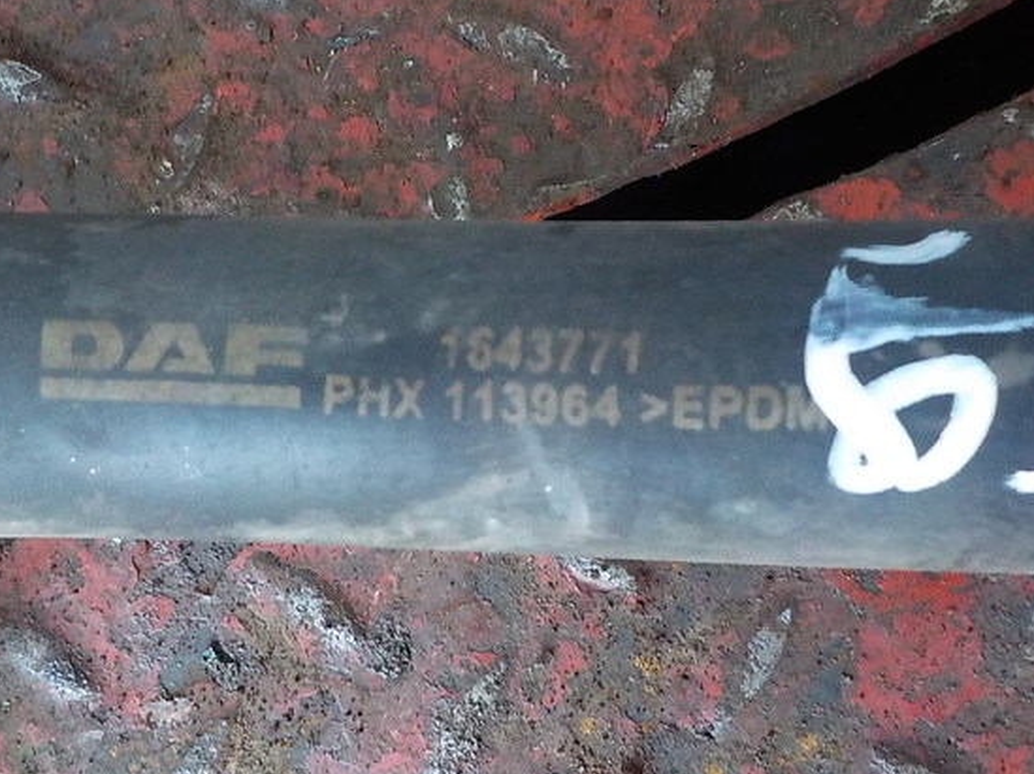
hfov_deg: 52.6
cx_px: 461
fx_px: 1045
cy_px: 371
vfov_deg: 40.6
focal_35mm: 35
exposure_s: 1/25
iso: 800
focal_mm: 4.1
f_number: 3.3
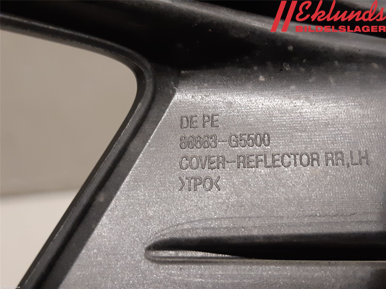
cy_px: 144
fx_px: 290
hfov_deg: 67.3
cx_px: 193
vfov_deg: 53.1
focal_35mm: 26
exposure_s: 1/50
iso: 200
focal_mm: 3.93
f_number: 1.7
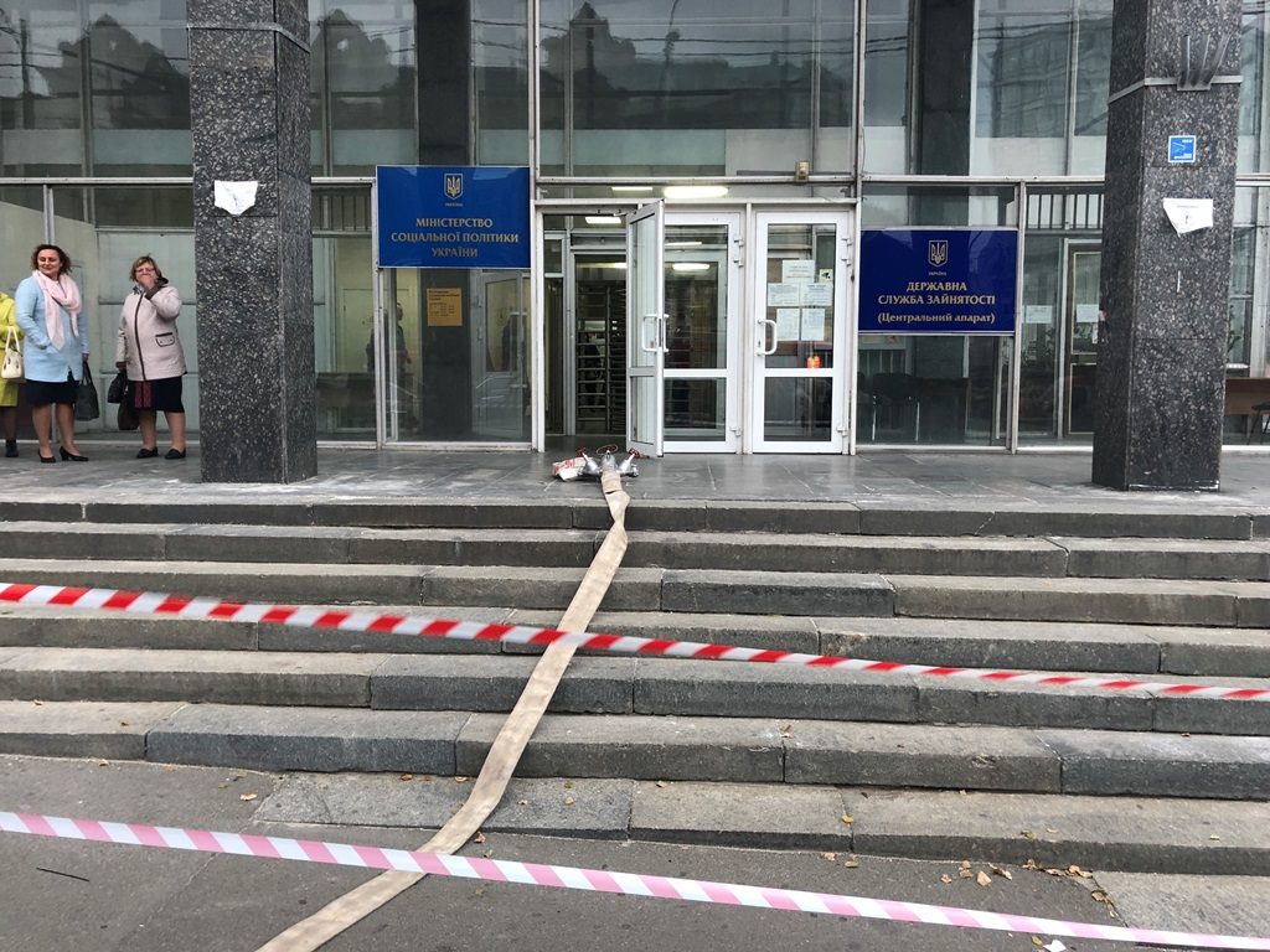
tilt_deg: -5.1
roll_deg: +0.0
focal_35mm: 28
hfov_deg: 63.4
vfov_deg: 49.7
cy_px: 476
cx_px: 635
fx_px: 1027
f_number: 1.8
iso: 40
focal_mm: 4
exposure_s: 1/17
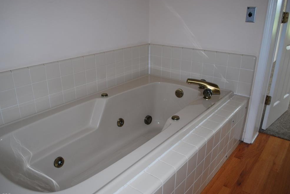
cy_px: 97
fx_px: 226
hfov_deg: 65.4
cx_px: 141
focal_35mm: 28
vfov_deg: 46.5
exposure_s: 1/60
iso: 200
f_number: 3.5
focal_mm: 18
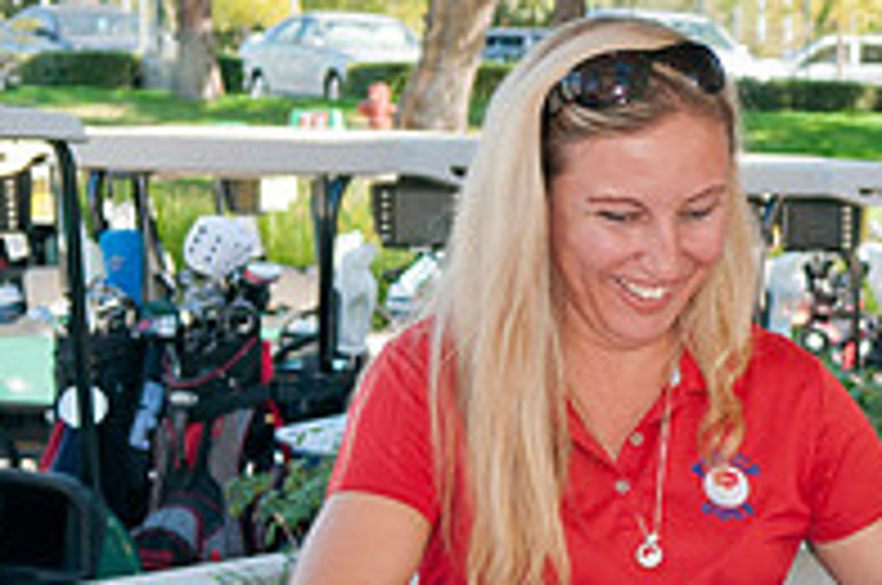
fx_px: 4134
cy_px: 583
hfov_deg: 11.7
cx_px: 1278
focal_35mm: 169
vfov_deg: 8.1
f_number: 5
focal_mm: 38
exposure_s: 1/60
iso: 200
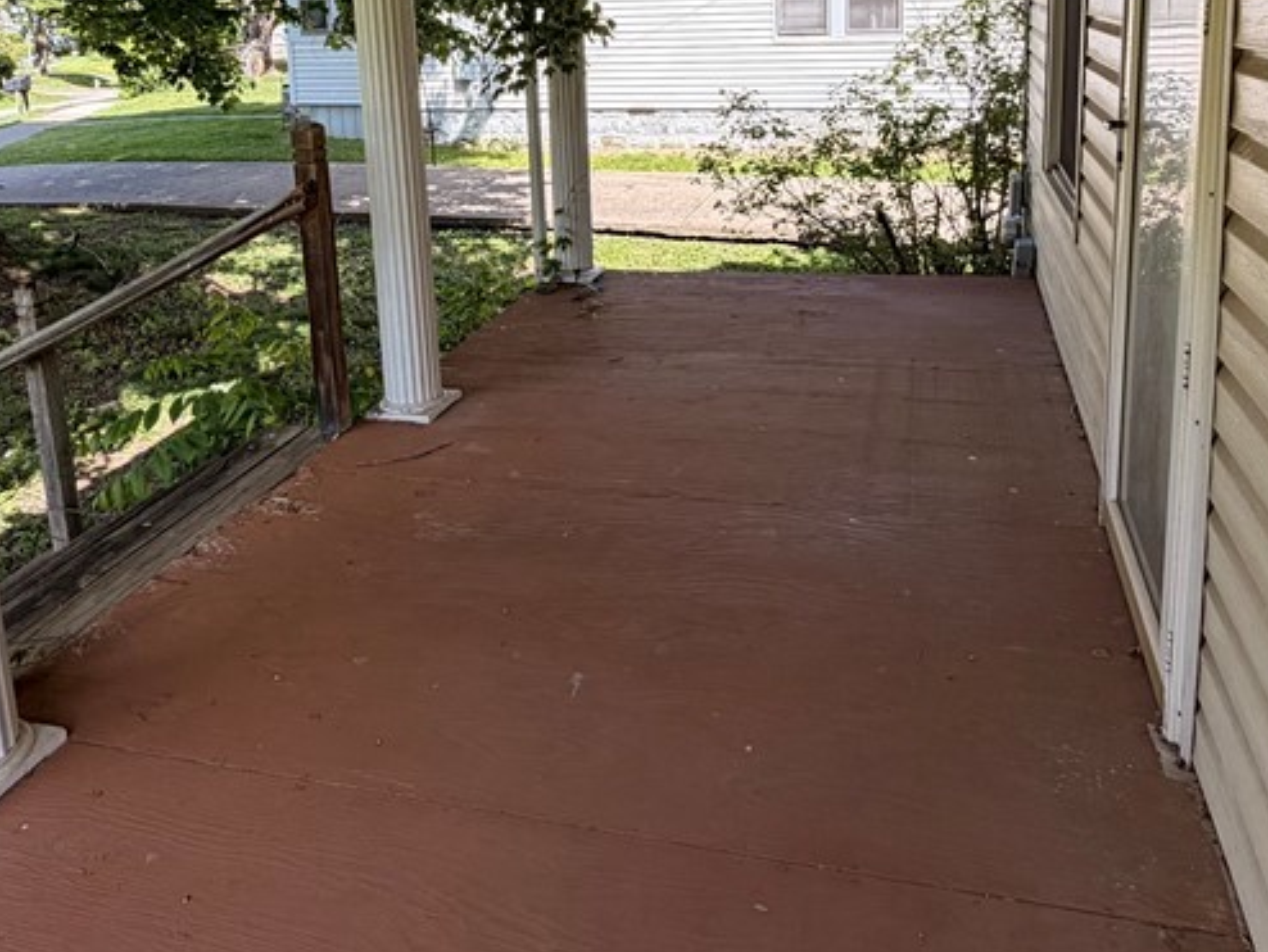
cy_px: 172
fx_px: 1063
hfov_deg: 61.6
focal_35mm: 29
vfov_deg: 45.5
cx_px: 644
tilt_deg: -9.3
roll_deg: +2.3
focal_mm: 2.22
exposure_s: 1/472
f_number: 2.2
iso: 64
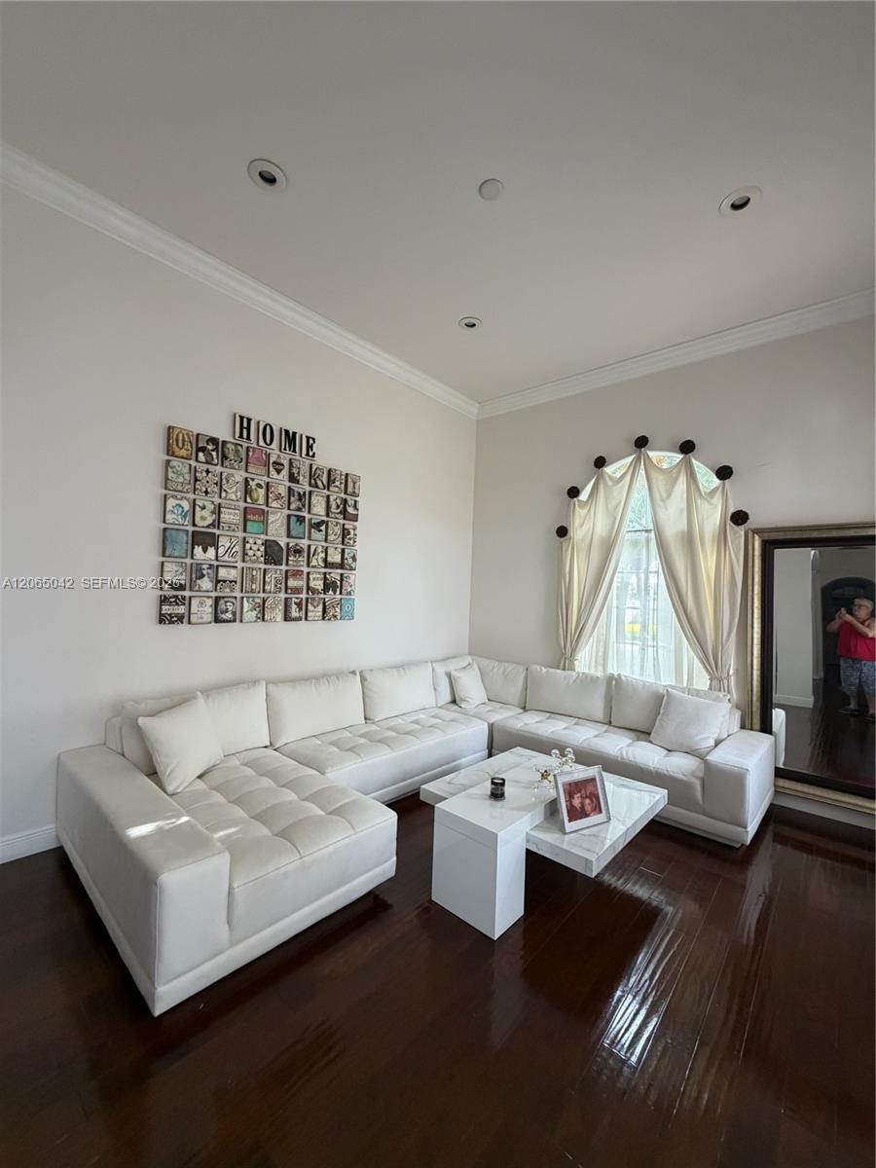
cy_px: 584
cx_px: 438
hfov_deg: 85.7
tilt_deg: +1.2
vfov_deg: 102.1
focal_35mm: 14
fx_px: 472
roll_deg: -1.8
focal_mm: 2.22
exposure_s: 1/121
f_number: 2.2
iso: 320
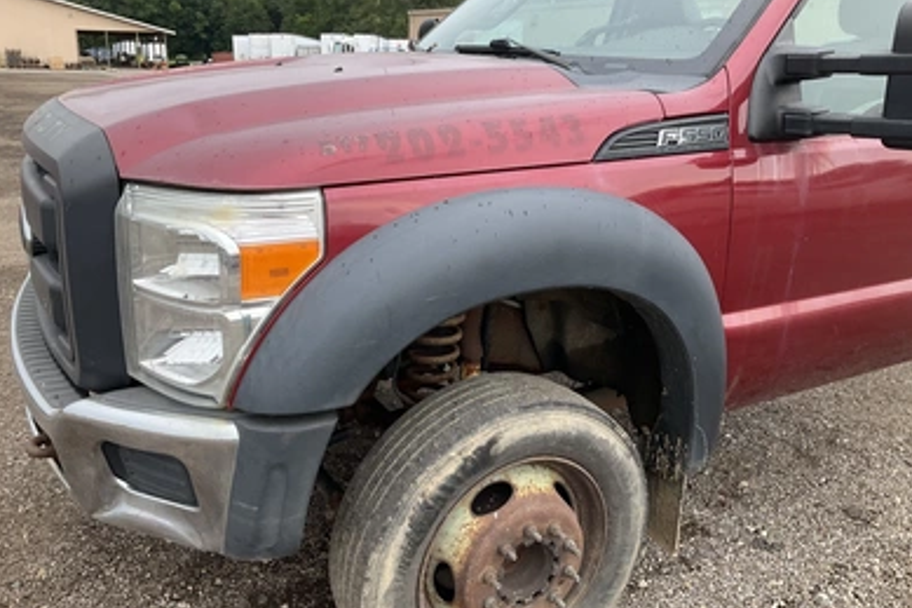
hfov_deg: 60.3
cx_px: 457
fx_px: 785
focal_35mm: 31
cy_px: 296
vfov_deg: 42.3
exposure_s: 1/154
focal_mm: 3
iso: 20
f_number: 1.8
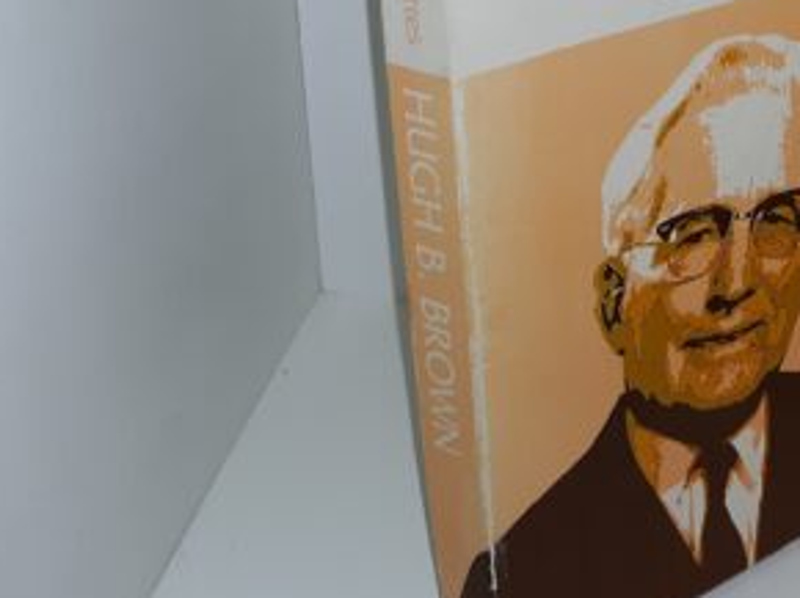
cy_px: 135
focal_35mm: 58
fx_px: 1339
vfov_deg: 24.9
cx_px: 679
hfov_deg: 32.0
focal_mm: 3.7
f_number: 1.7
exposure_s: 1/181
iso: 40
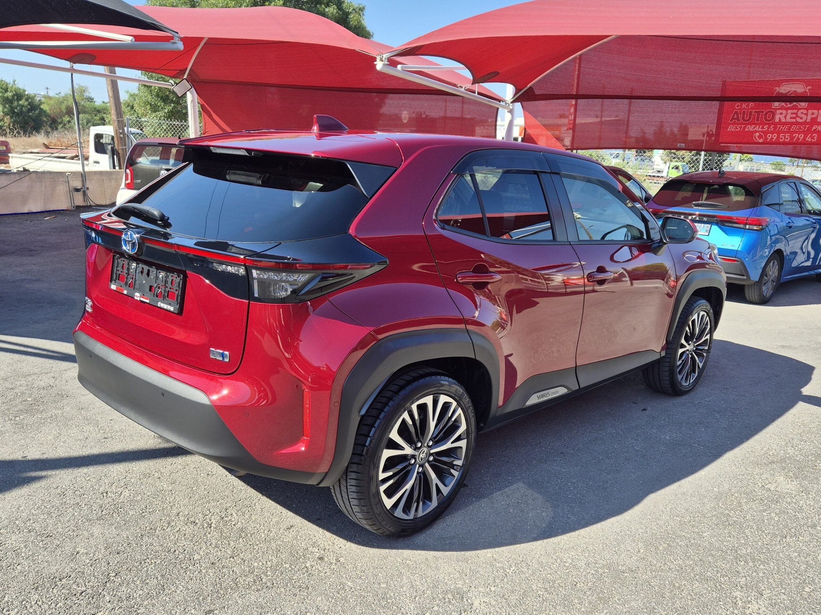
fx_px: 545
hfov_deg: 73.9
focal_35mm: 23
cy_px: 308
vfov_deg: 58.9
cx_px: 410
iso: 25
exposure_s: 1/826
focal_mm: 5.4
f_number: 1.8
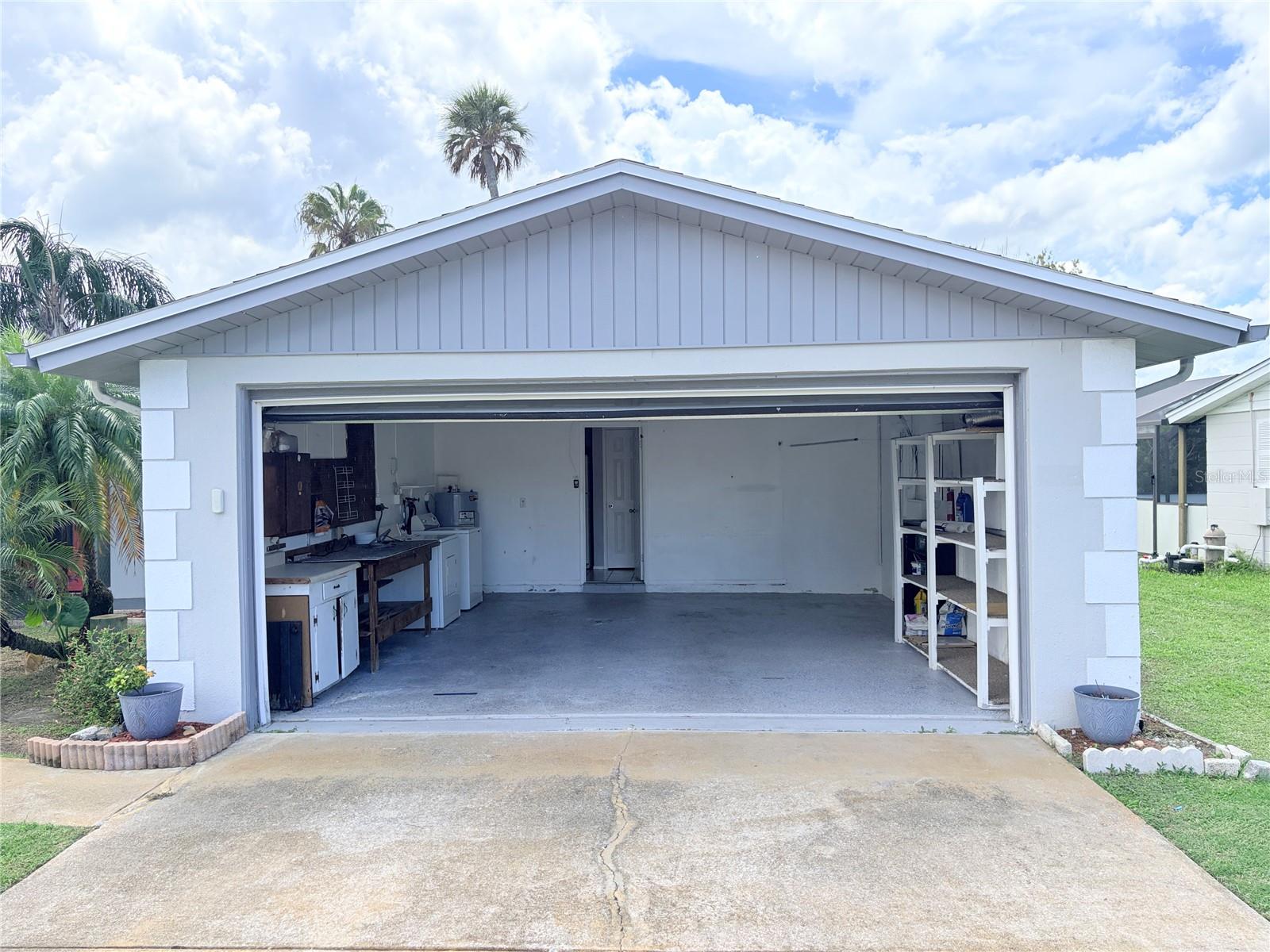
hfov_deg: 67.3
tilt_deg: +0.5
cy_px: 476
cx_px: 635
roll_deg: +1.1
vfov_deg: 53.1
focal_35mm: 26
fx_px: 954
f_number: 1.6
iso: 64
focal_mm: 5.96
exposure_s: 1/2538
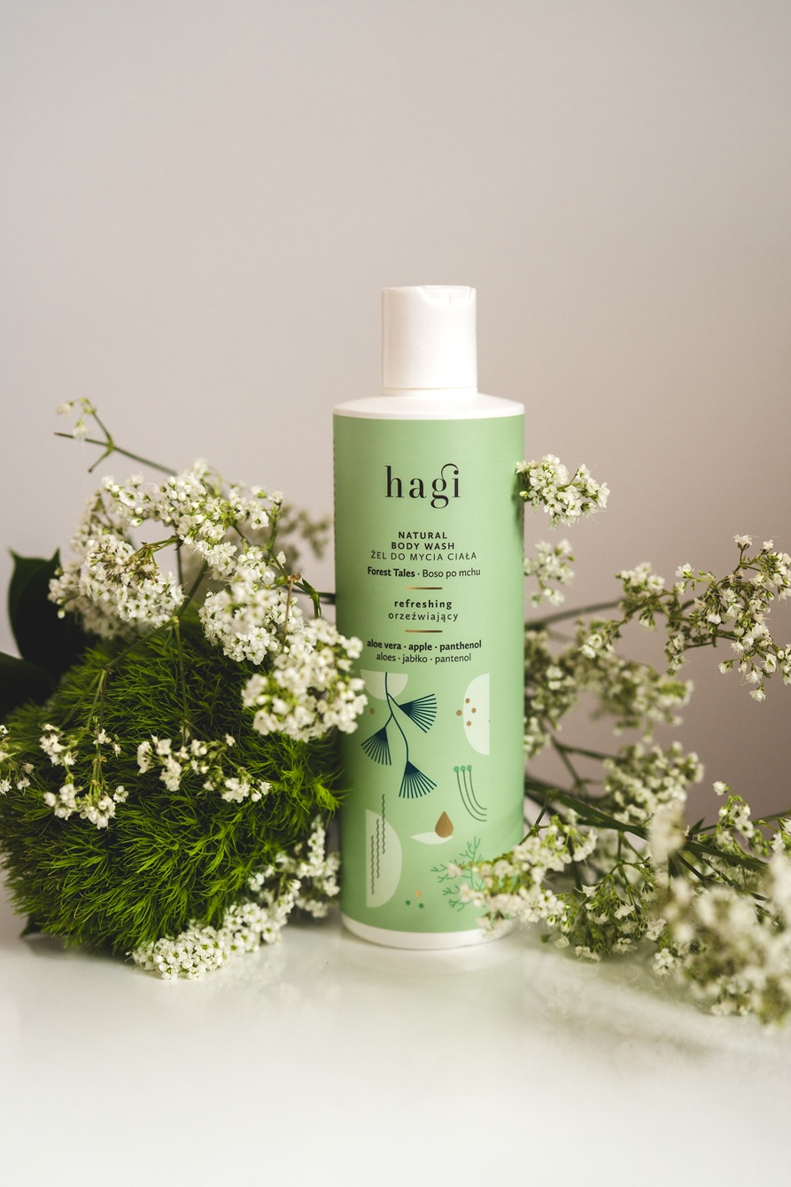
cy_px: 591
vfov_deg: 35.6
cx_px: 425
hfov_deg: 24.2
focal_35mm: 56
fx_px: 1845
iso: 500
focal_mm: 50
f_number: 2
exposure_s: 1/500
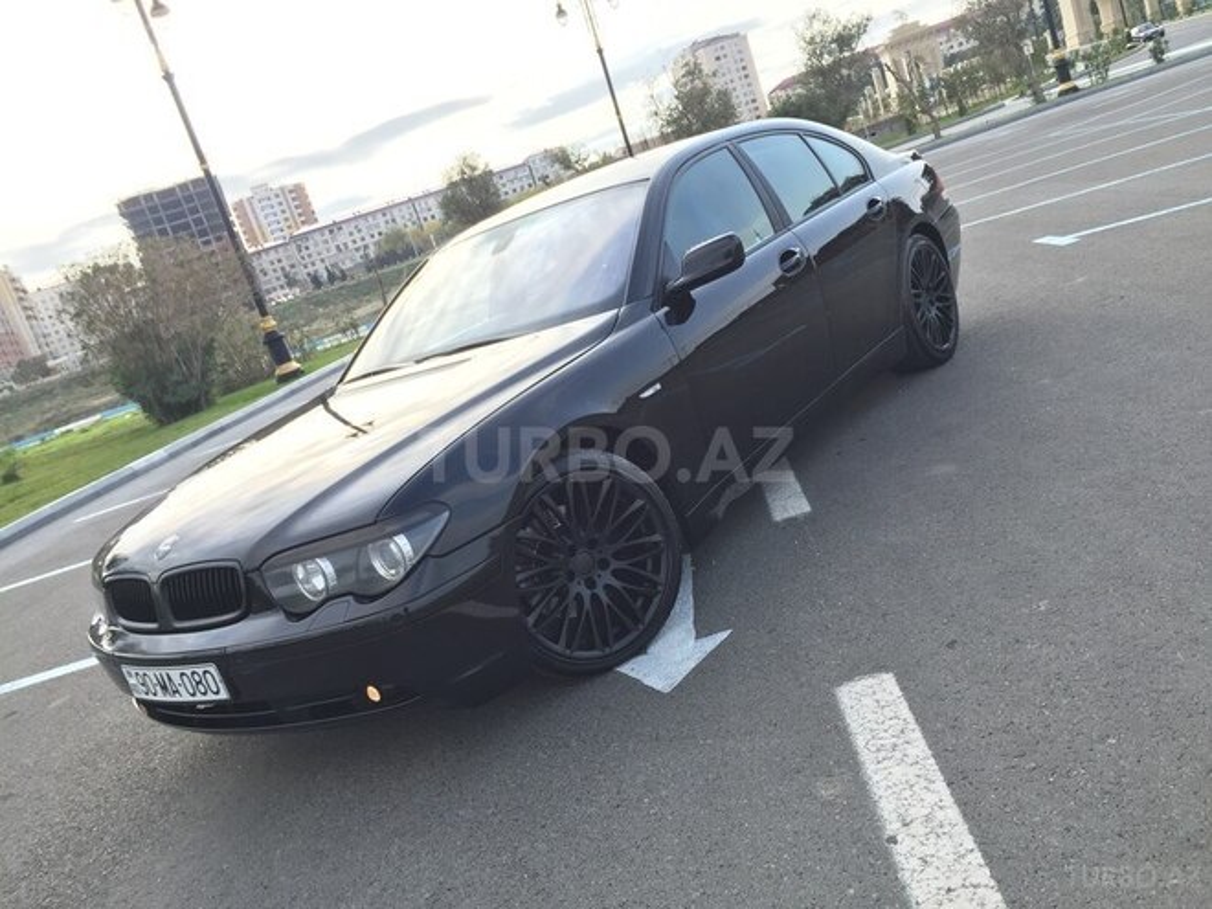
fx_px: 1015
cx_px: 606
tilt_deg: -11.6
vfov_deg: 48.2
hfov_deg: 61.7
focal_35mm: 29
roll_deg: +19.3
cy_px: 454
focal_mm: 4.15
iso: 32
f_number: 2.2
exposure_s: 1/628
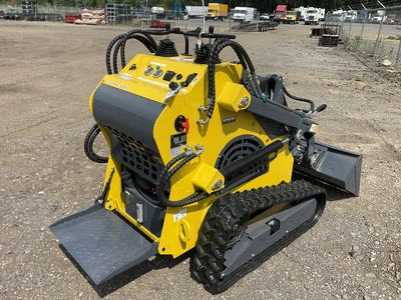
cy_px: 150
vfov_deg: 48.2
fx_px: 336
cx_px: 200
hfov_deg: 61.7
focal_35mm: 29
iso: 25
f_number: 1.8
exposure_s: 1/2141
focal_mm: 3
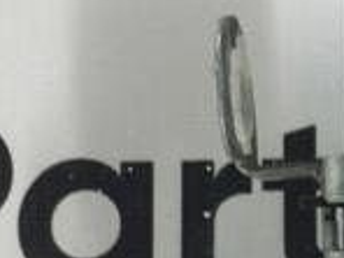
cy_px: 167
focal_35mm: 125
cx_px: 388
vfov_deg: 11.8
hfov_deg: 15.3
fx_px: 1242
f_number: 2.2
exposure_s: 1/50
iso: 25
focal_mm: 4.15
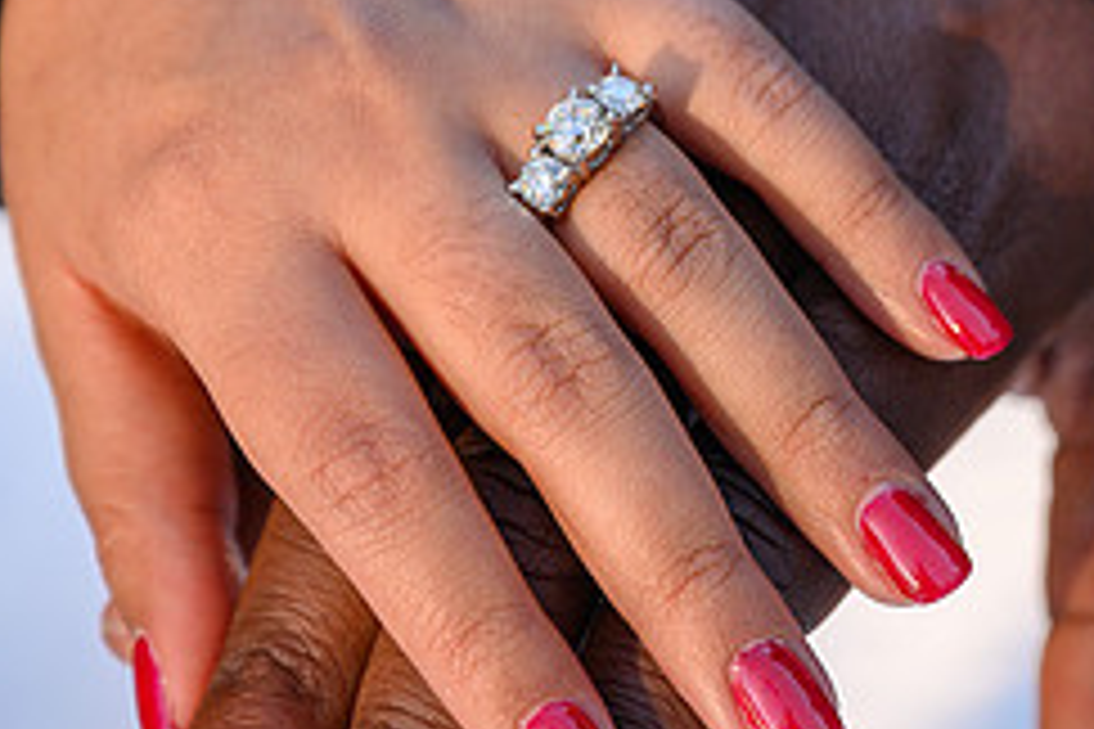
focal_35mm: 183
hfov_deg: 11.2
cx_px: 934
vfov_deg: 7.5
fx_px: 5561
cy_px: 322
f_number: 3.5
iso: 100
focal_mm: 70
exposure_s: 1/200
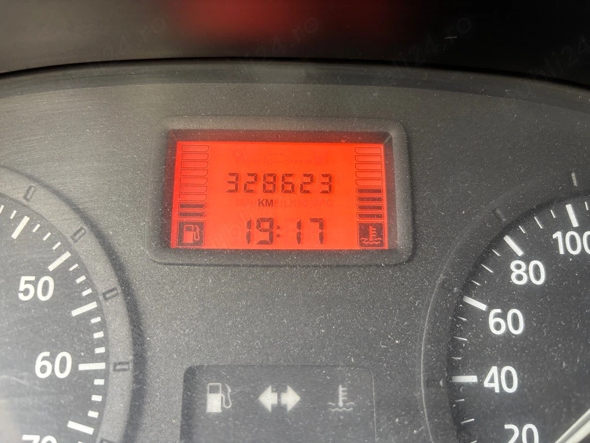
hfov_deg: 67.3
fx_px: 443
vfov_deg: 53.1
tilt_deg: -14.3
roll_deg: -0.5
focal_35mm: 26
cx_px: 295
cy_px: 222
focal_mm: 5.96
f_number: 1.6
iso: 125
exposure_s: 1/67
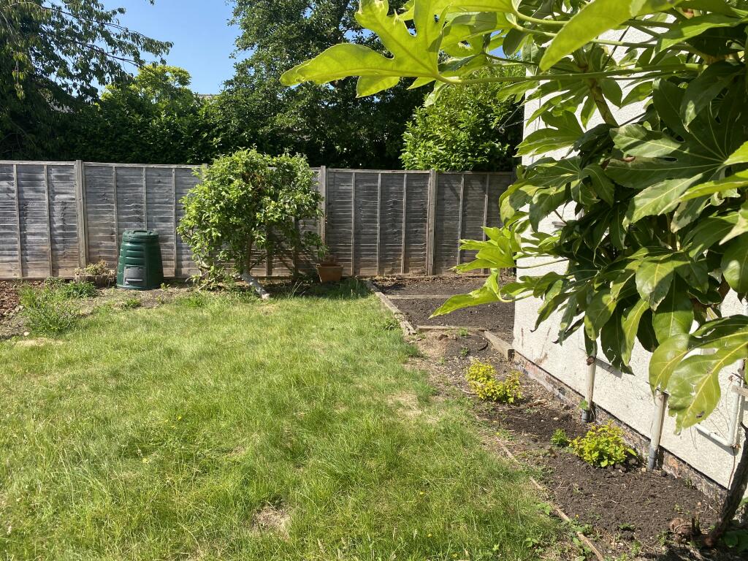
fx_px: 562
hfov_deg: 67.3
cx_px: 374
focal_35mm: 26
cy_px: 280
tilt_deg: -7.4
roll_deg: -1.0
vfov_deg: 53.1
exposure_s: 1/1585
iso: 32
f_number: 1.8
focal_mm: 4.25
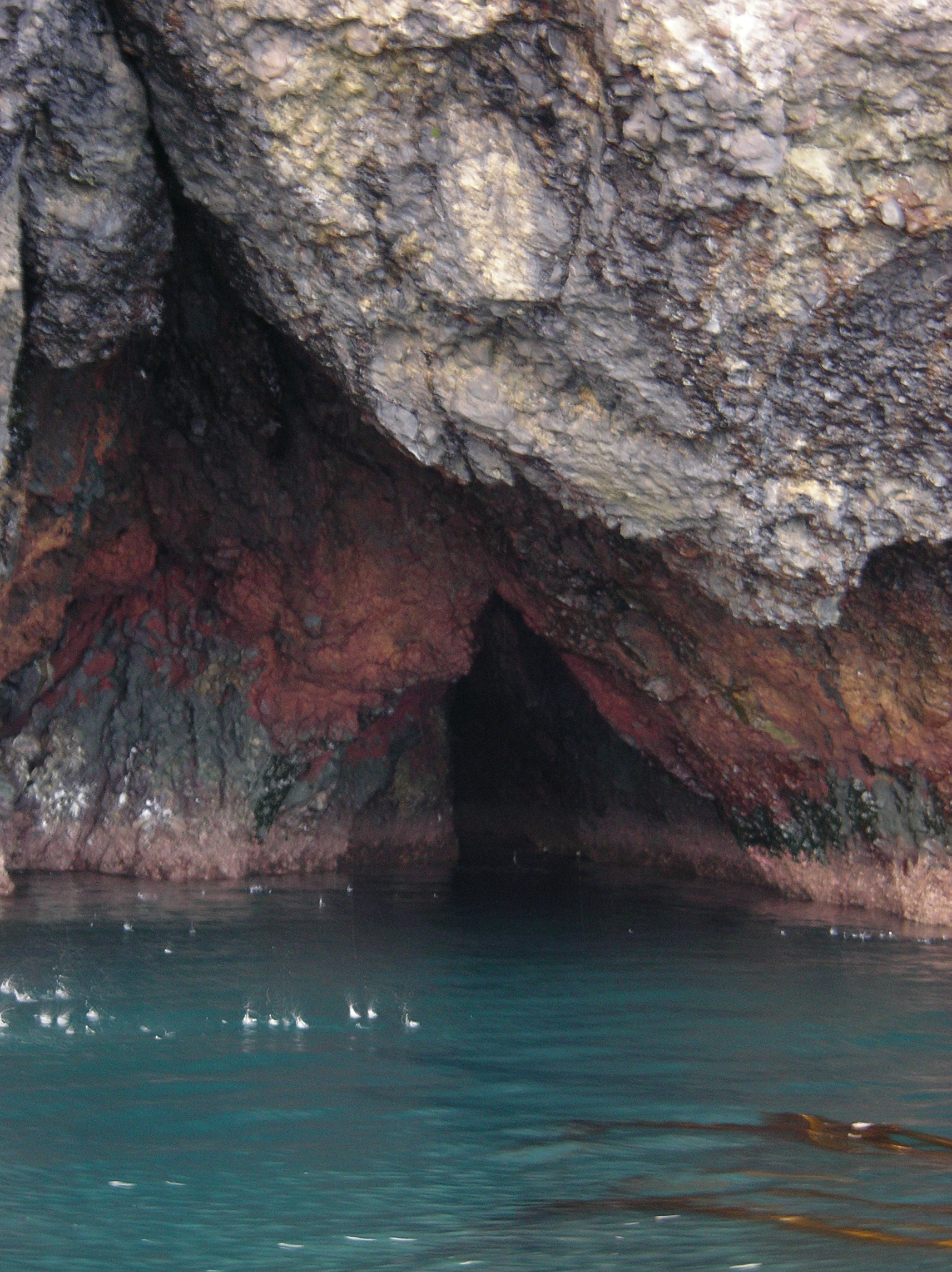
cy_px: 636
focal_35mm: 104
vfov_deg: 18.9
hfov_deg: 14.2
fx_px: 3819
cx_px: 476
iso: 100
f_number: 3.9
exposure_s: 1/13
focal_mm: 16
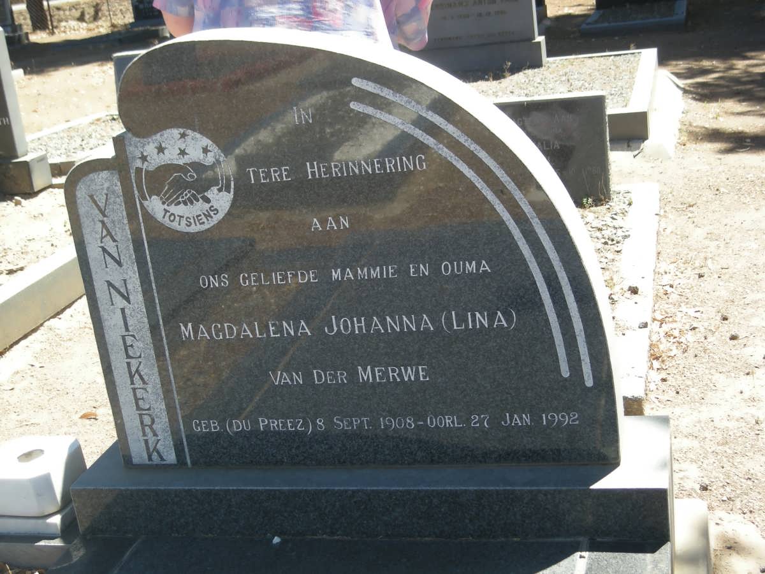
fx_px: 1193
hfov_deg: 35.5
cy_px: 287
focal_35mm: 54
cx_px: 382
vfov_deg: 27.0
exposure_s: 1/164
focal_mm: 8.8
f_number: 3.3
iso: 50
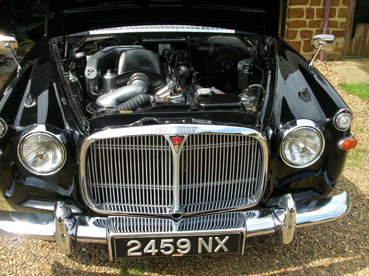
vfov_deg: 36.8
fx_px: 416
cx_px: 186
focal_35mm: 39
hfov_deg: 47.9
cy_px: 141
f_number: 5.6
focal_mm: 5.8
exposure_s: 1/170
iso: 50
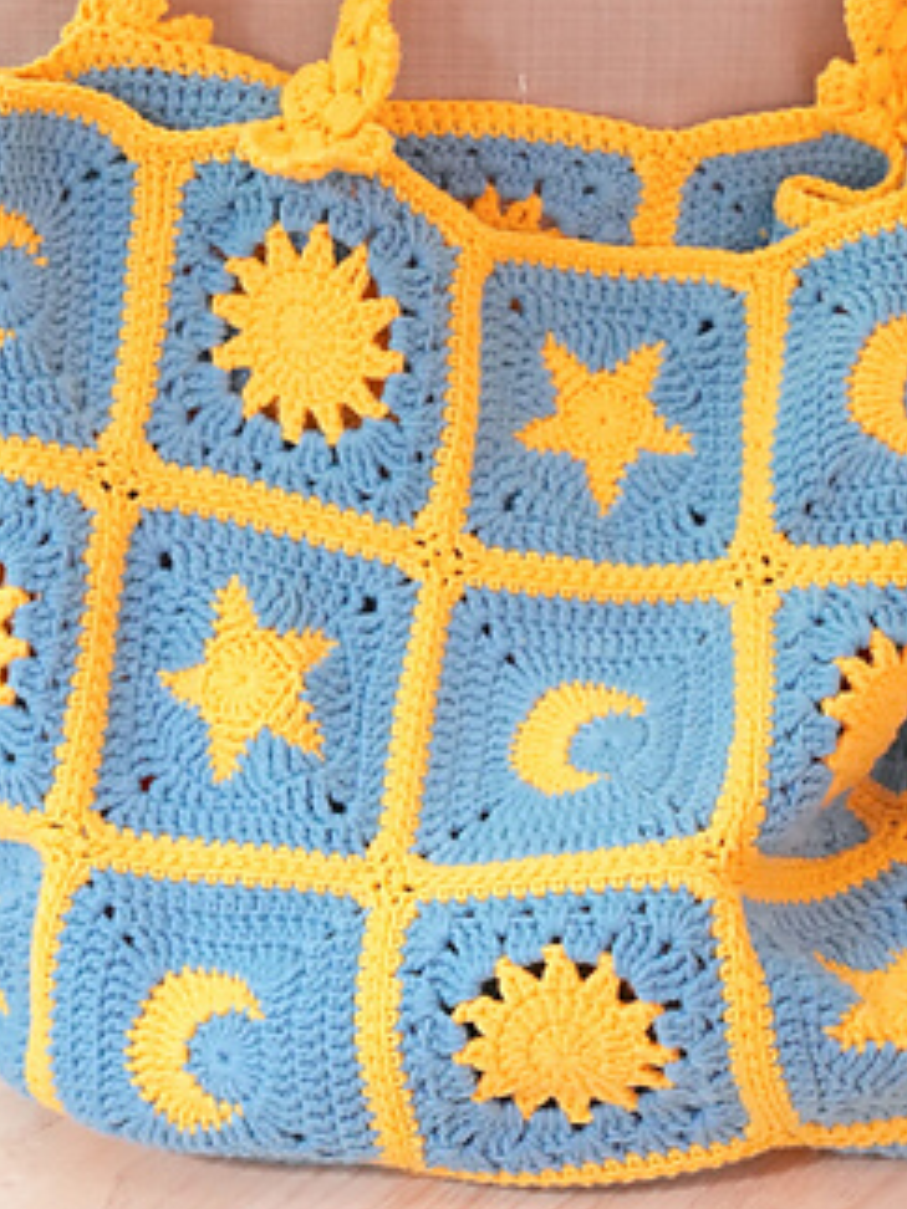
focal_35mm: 97
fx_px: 3389
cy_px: 310
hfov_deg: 15.2
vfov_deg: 20.1
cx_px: 614
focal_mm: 51
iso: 3200
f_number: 4.5
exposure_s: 1/100
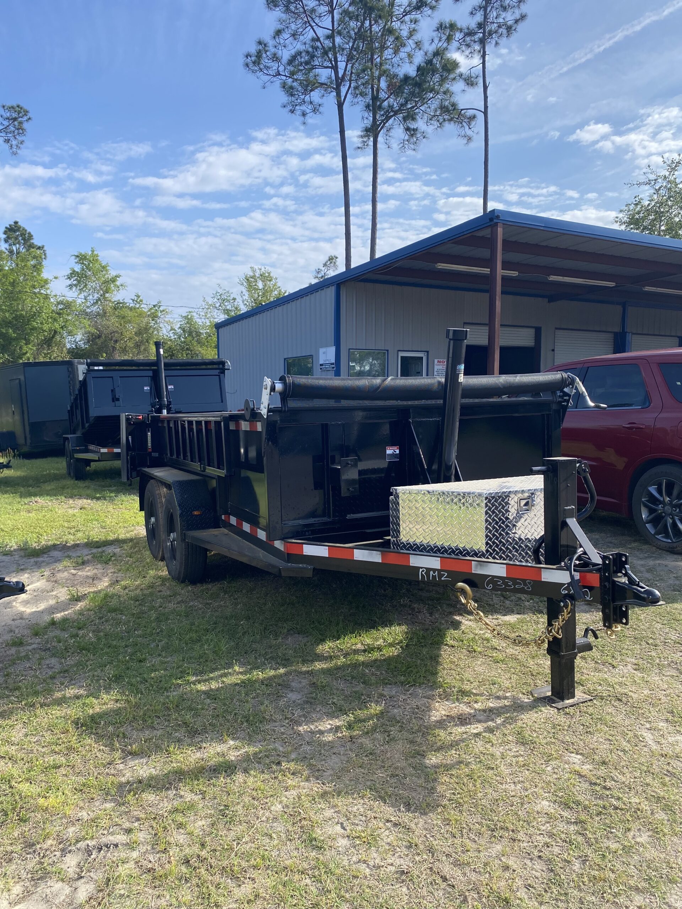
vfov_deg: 67.3
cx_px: 341
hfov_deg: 53.1
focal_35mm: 26
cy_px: 454
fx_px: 683
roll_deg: +0.3
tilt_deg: -3.8
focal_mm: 4.25
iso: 32
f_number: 1.8
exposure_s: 1/1866
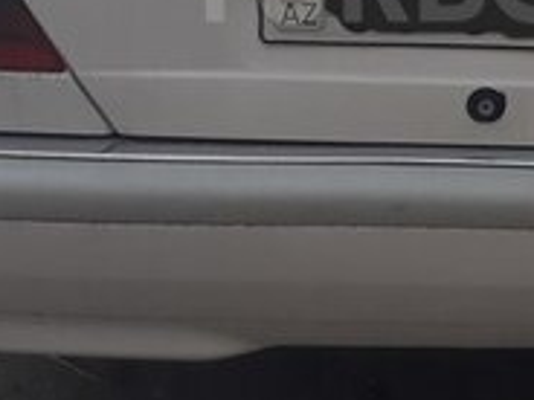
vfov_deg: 14.9
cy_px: -22
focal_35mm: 97
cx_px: 479
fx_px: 1496
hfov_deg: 19.9
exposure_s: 1/100
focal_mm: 3.6
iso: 64
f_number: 1.9
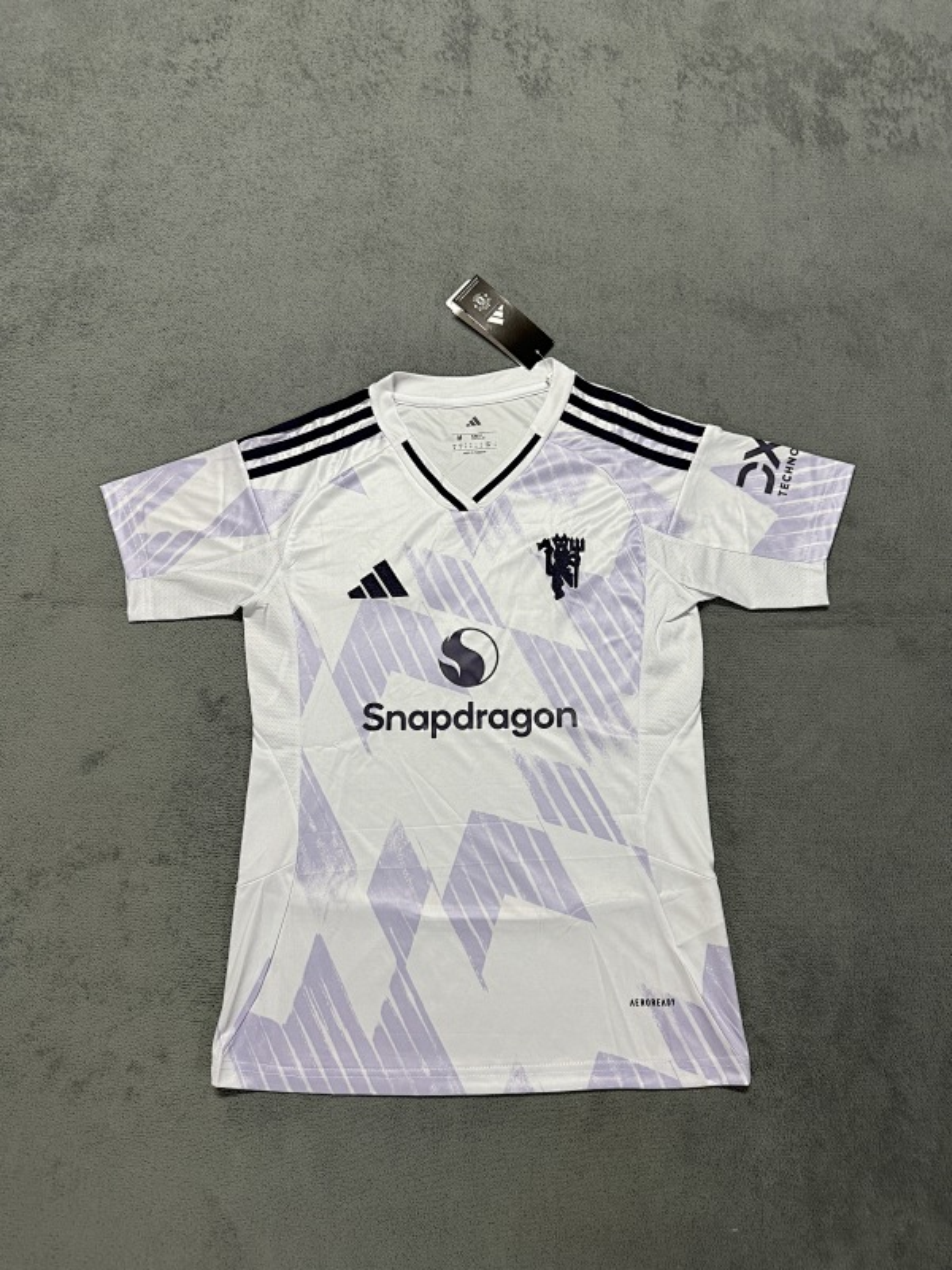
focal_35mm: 24
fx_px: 880
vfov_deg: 71.6
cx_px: 476
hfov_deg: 56.8
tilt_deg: -76.1
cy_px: 635
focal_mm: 6.76
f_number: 1.78
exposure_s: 1/100
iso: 160
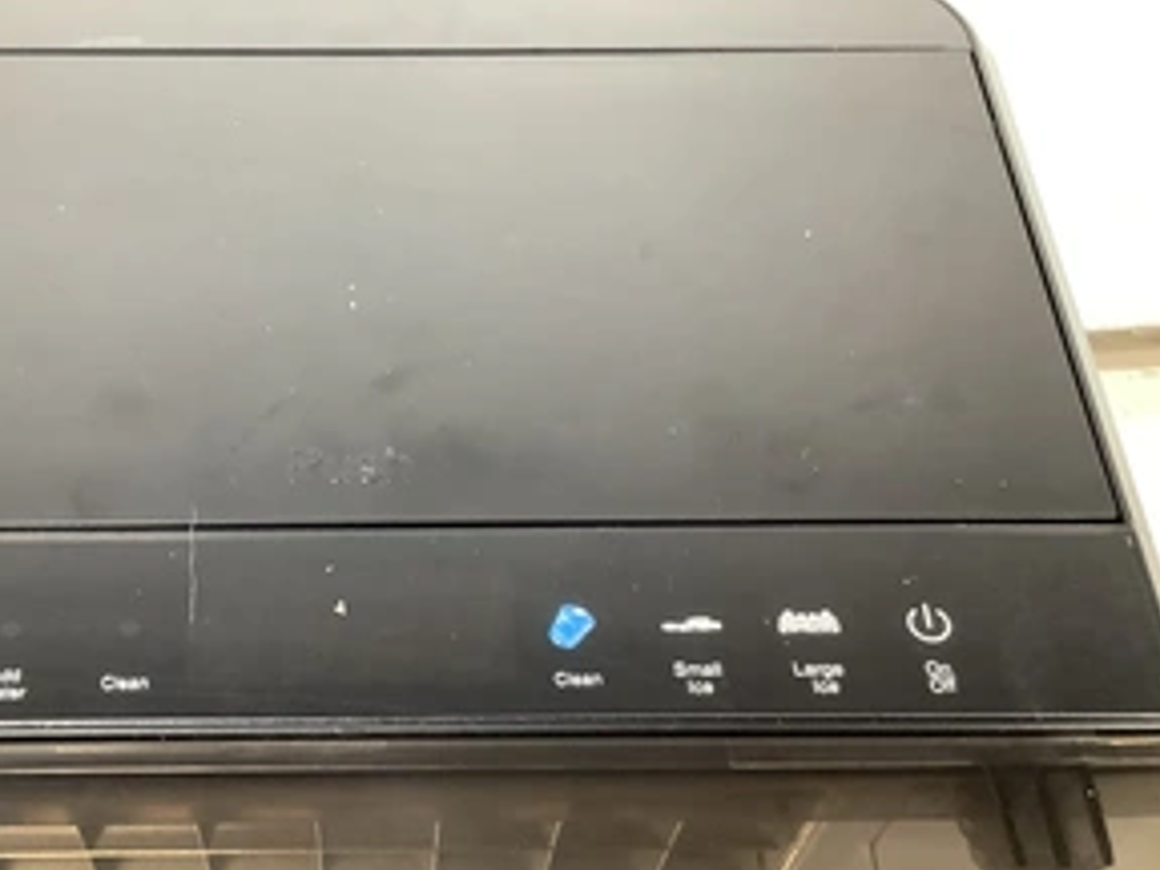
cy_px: 568
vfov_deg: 33.4
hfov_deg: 43.1
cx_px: 371
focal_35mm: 43
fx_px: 1441
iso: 320
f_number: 2.4
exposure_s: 1/60
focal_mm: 3.3
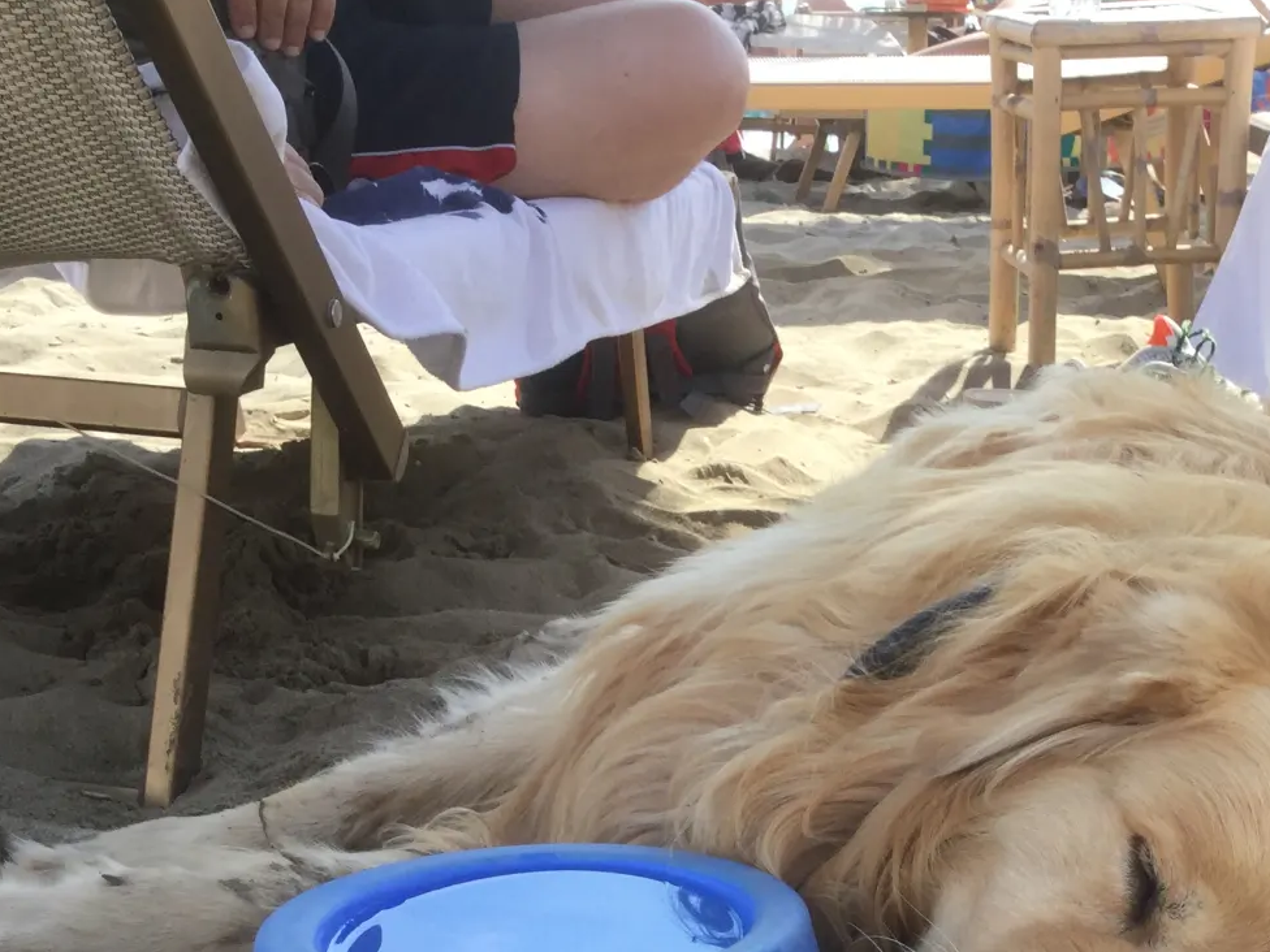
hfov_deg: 31.3
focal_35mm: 61
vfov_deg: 23.1
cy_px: 931
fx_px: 2238
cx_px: 903
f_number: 2.4
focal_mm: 3.3
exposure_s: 1/395
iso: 25
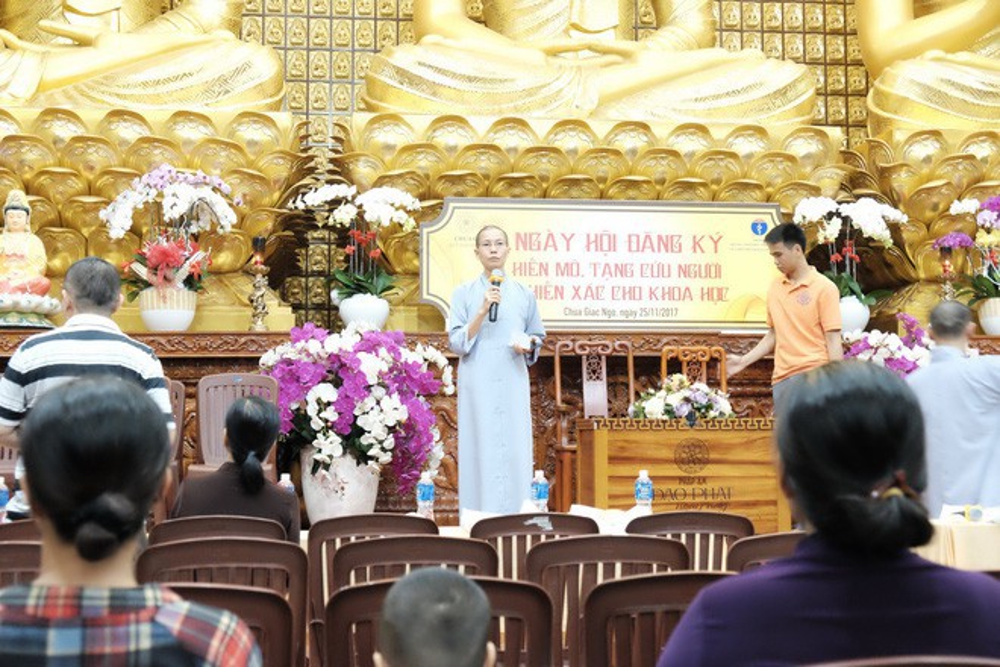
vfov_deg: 27.5
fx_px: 1361
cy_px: 334
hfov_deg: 40.3
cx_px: 500
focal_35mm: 49
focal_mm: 32.6
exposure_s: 1/30
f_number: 5.6
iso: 6400
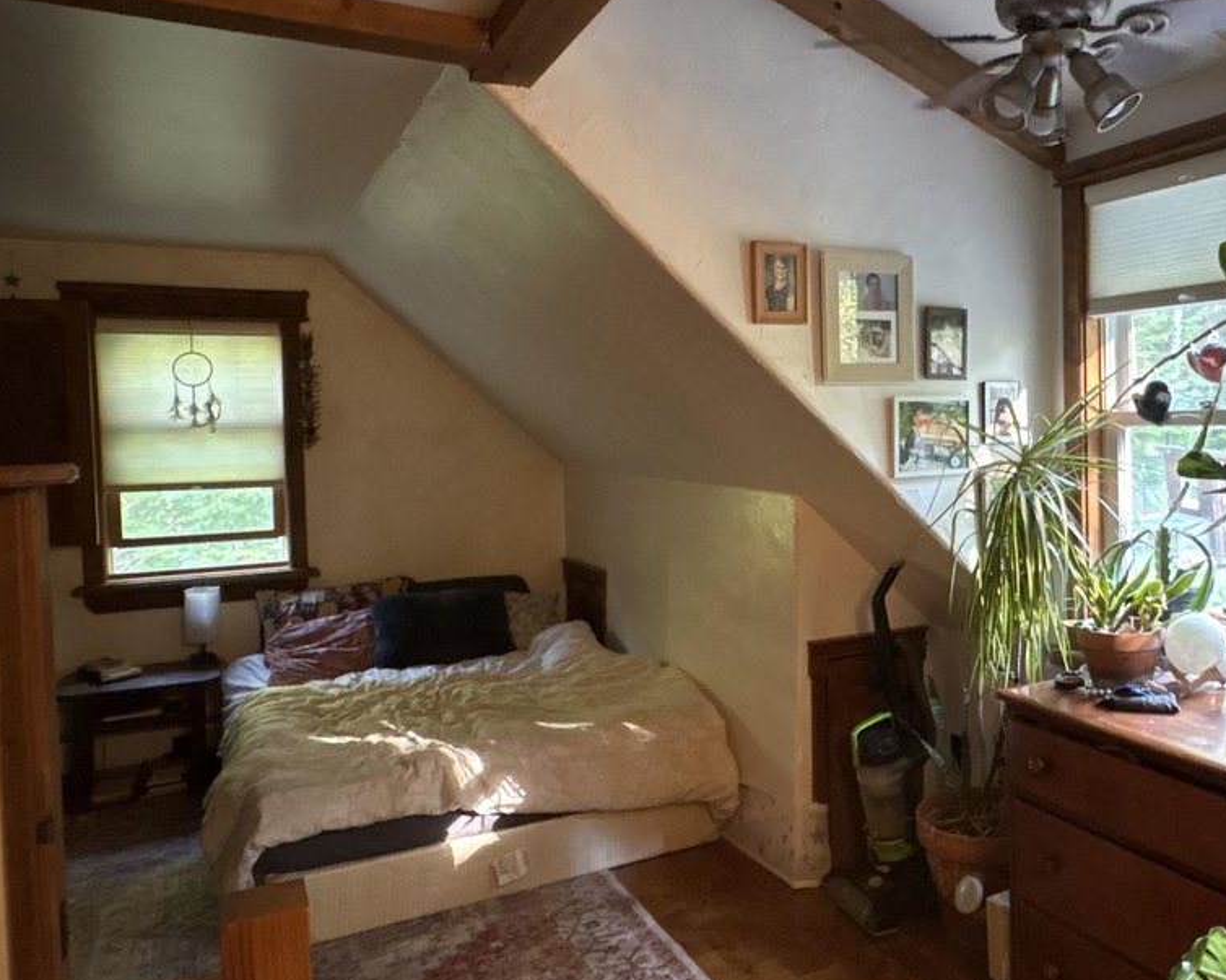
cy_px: 458
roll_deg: +1.6
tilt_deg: -1.9
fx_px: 1052
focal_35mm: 29
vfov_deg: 49.9
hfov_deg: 58.9
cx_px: 829
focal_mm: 2.22
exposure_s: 1/40
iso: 640
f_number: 2.2
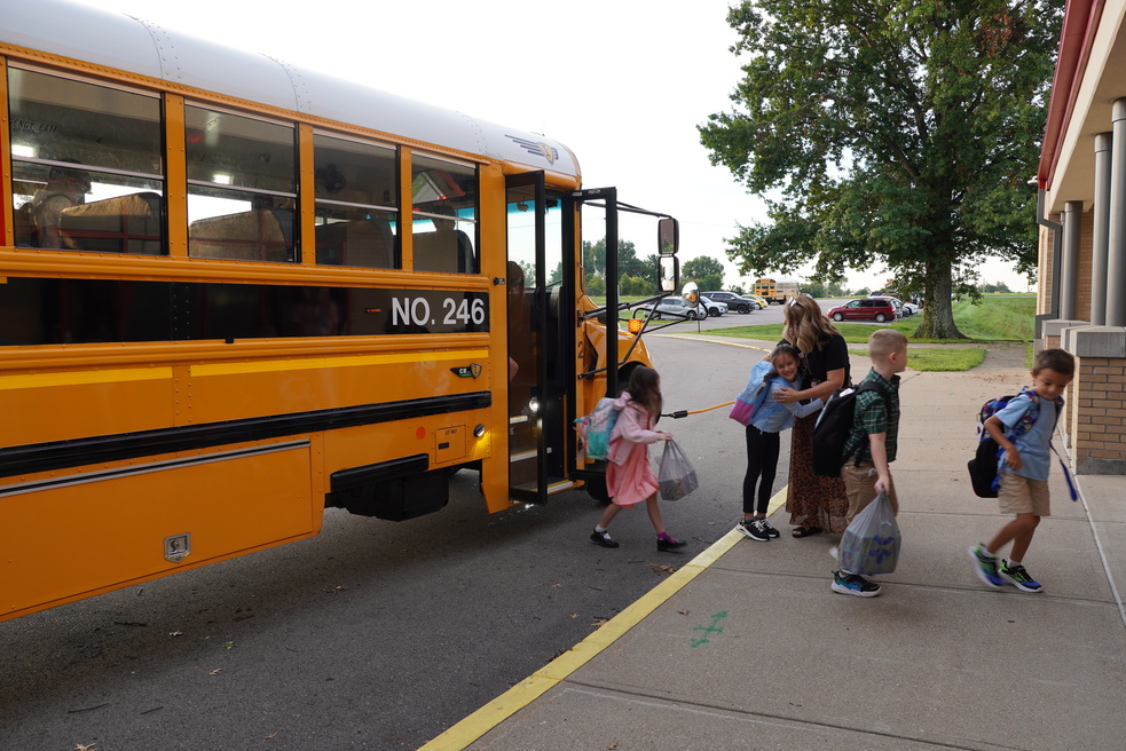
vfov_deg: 51.3
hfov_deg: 71.5
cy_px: 362
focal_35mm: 25
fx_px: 782
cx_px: 578
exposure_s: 1/60
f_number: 4
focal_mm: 16
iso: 100
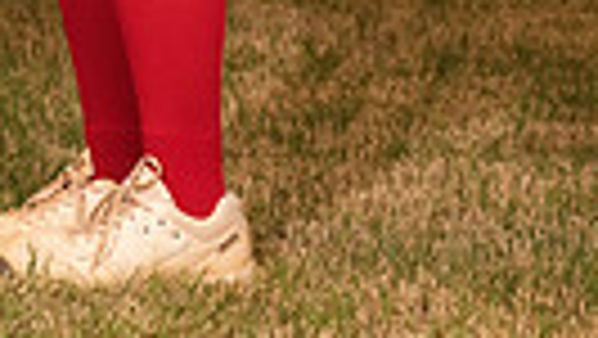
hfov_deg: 9.4
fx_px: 3649
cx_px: 144
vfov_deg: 5.1
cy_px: -550
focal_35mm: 230
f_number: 6.3
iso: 1250
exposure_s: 1/400
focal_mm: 65
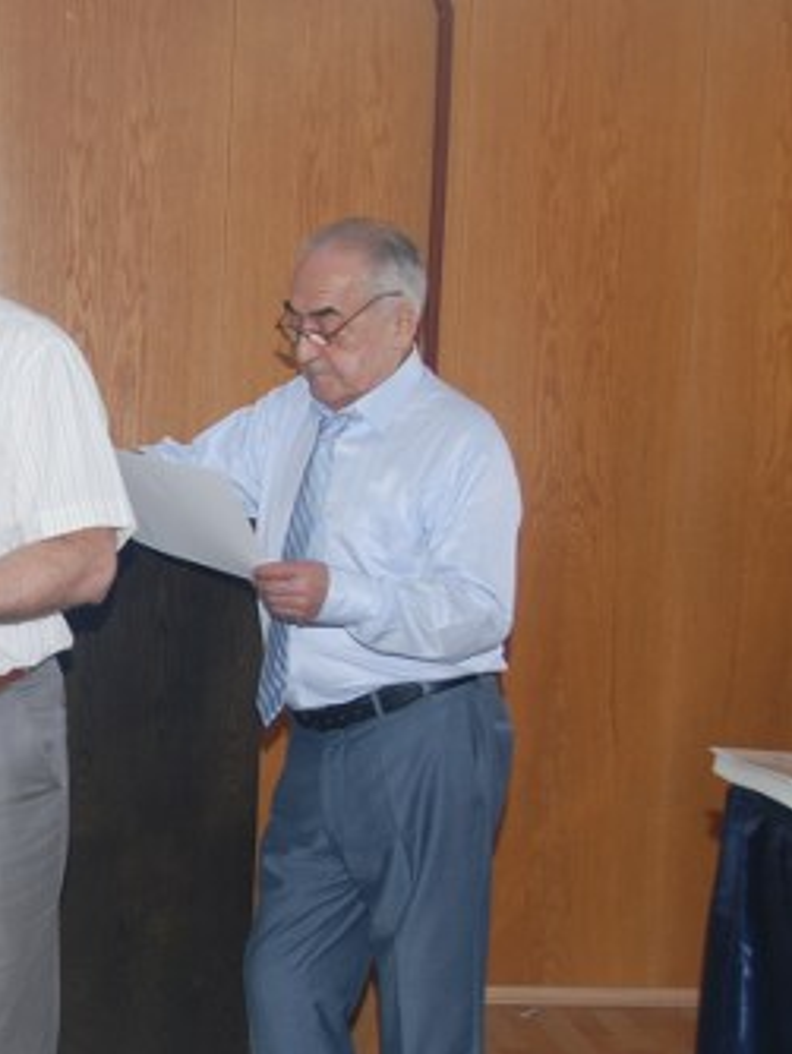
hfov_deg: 17.0
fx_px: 2529
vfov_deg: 23.4
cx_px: -161
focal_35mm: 83
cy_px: 693
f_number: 4
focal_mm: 24
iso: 200
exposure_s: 1/60
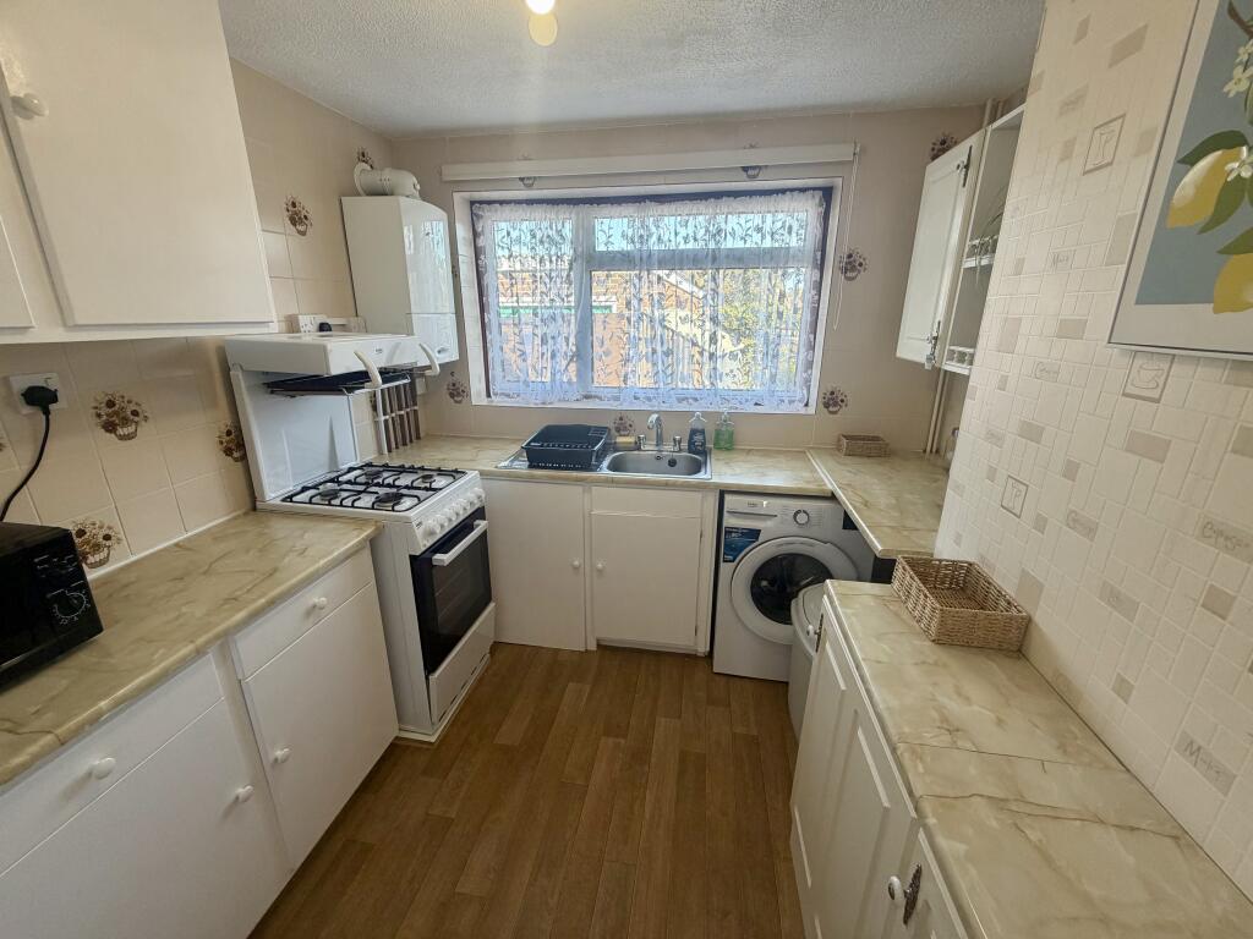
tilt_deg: -17.7
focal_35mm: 14
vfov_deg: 85.7
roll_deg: +0.4
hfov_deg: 102.1
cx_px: 626
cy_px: 470
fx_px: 507
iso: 125
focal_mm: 2.22
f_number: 2.2
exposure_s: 1/121
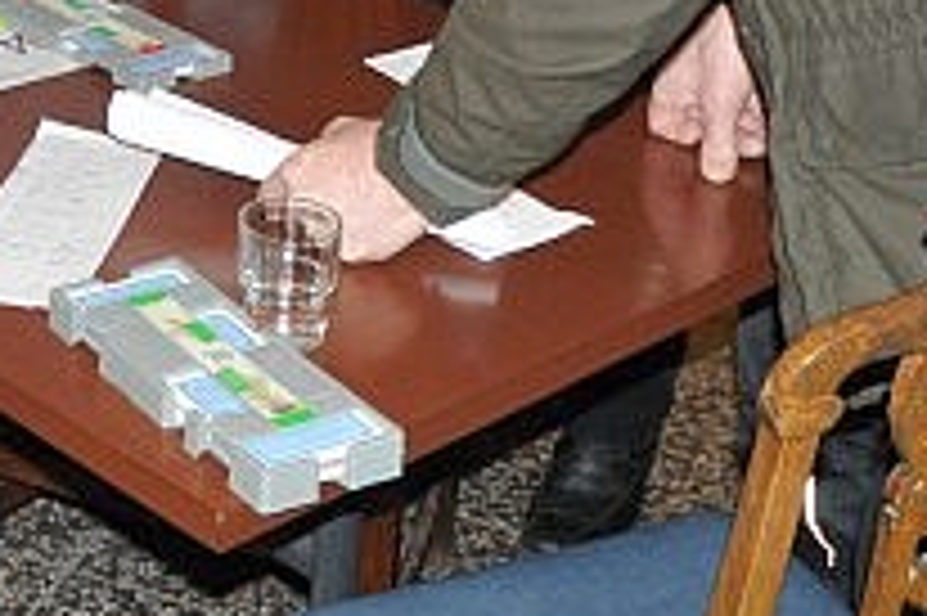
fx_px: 2470
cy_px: -164
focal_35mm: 96
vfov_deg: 13.7
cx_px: 0
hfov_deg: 20.6
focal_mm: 22
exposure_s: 1/60
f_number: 3.5
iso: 800
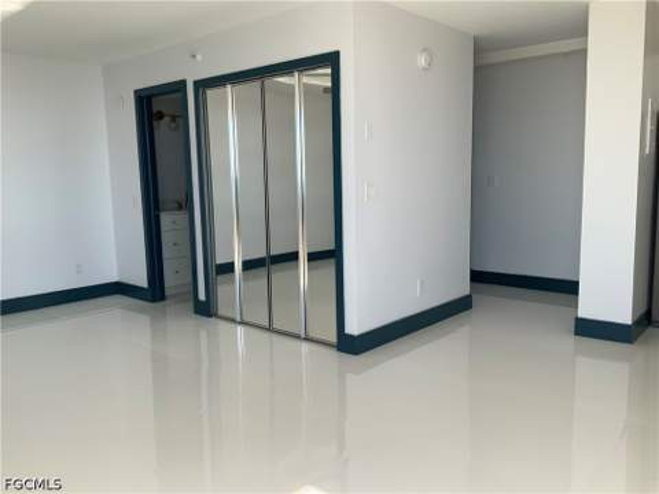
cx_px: 330
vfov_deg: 48.2
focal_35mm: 29
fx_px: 552
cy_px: 247
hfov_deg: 61.7
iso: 16
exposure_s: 1/125
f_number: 1.8
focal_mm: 3
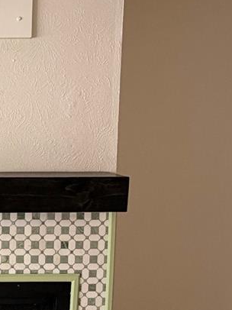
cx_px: -111
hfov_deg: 22.7
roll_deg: +0.0
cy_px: 199
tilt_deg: -5.3
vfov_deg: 35.9
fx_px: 474
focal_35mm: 53
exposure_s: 1/121
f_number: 2.2
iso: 160
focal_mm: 2.22
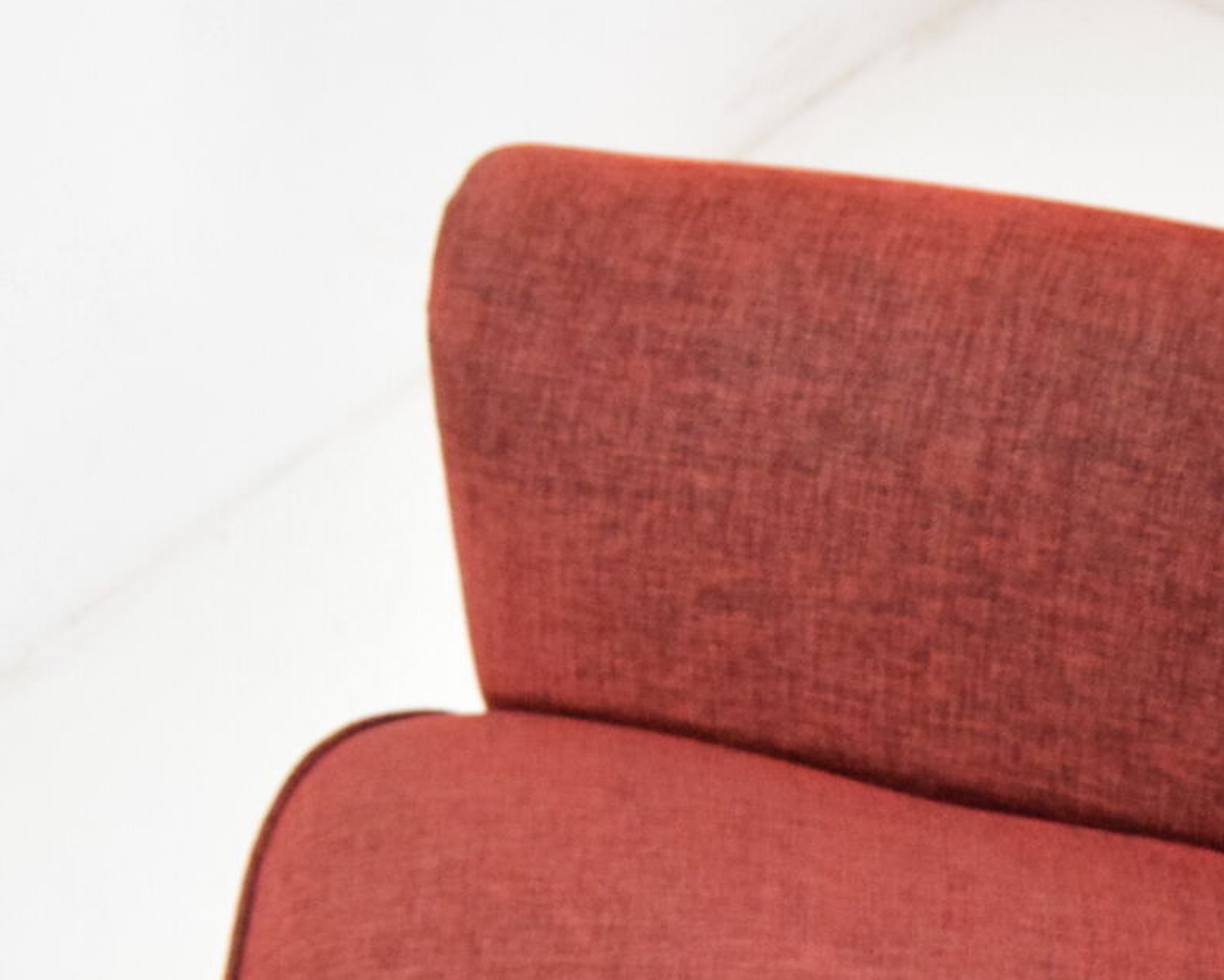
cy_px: 1033
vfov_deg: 14.0
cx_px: 1276
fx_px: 3913
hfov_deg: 17.3
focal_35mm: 108
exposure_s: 1/80
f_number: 4.5
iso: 1600
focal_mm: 20
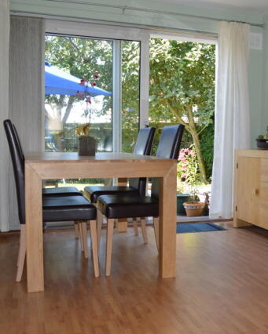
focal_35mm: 39
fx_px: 387
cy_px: 168
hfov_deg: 37.5
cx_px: 195
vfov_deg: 46.8
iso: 220
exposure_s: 1/125
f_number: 4
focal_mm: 18
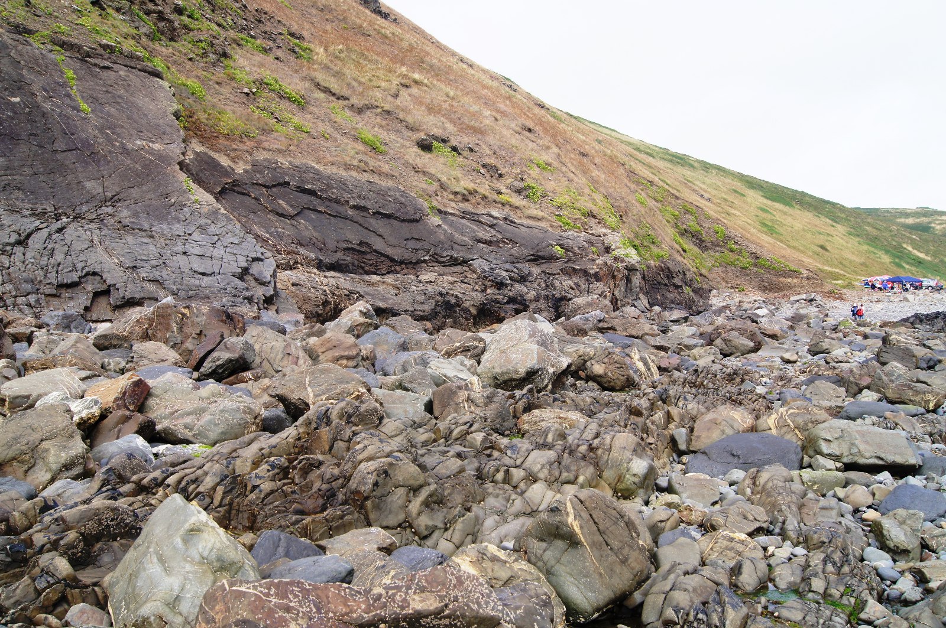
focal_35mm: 33
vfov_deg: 39.9
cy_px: 314
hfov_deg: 57.3
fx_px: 866
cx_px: 473
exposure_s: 1/100
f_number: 11
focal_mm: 22
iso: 100
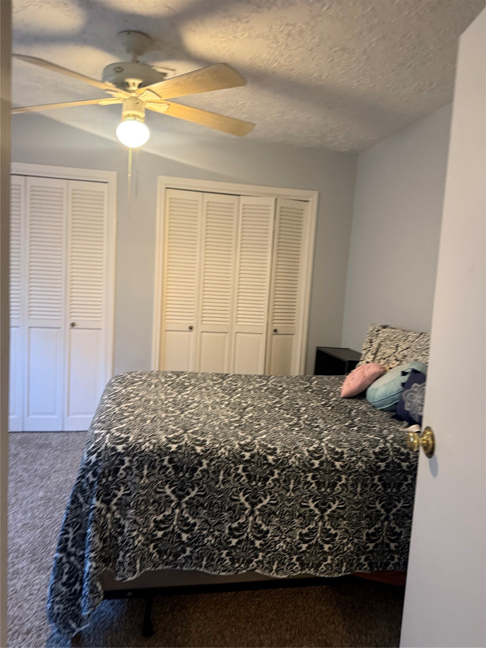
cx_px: 243
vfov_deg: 71.6
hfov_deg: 56.8
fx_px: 449
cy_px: 324
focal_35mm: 24
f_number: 1.78
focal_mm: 6.76
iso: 320
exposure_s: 1/60
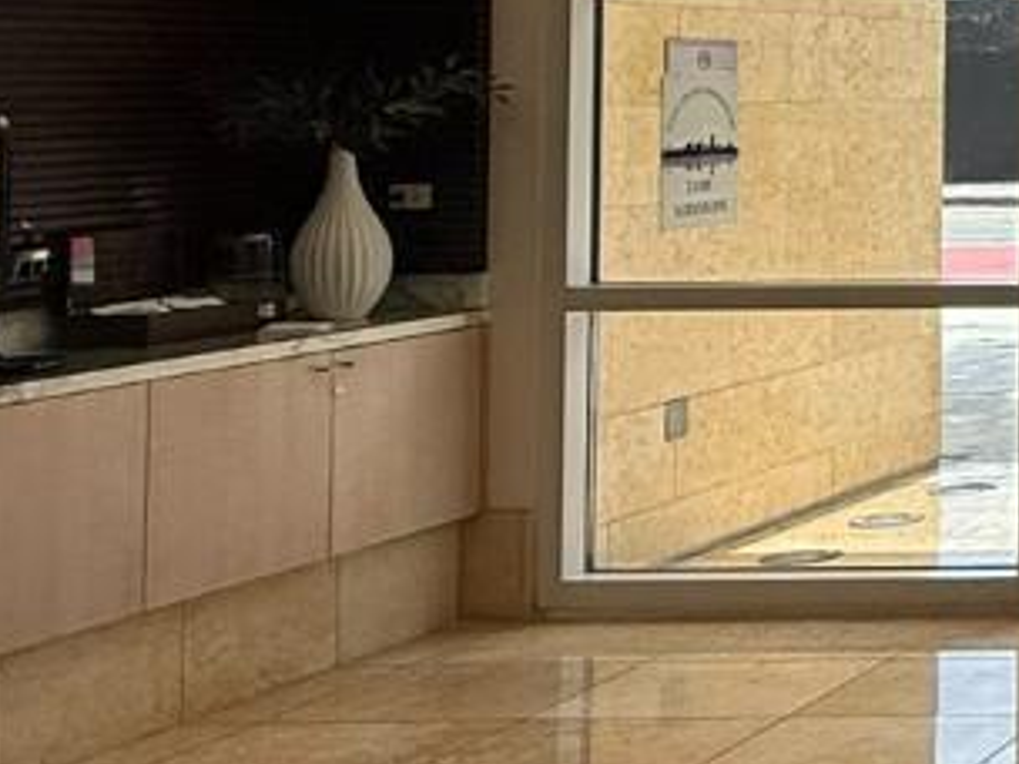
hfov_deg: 19.1
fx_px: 2031
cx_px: 1964
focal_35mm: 69
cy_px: 22
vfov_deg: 20.7
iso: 64
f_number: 2.2
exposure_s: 1/751
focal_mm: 2.22
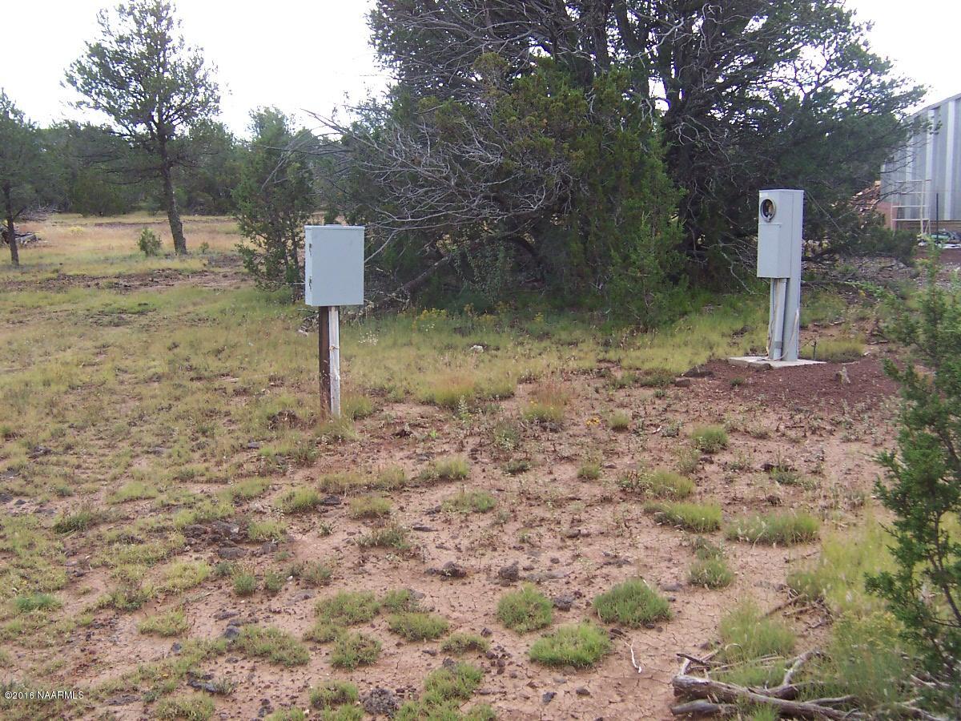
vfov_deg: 39.7
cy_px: 360
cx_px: 480
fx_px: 999
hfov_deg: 51.4
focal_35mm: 36
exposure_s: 1/180
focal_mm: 5.6
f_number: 3.4
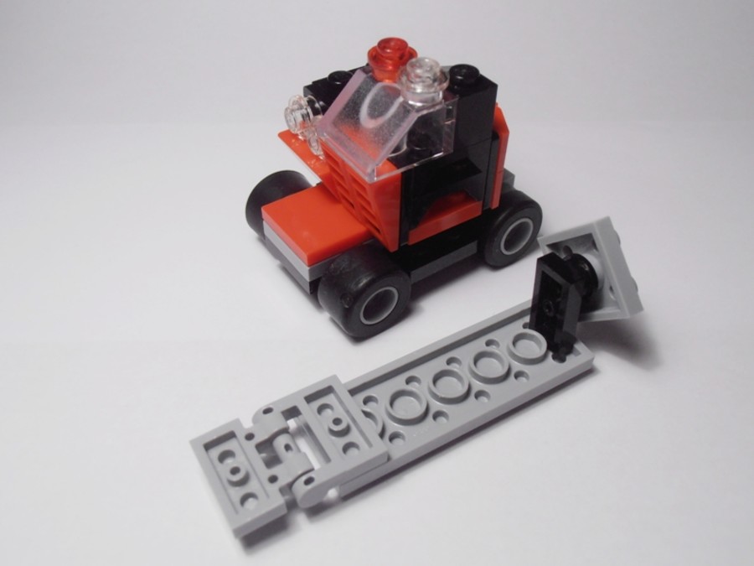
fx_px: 806
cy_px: 283
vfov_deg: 38.7
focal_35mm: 37
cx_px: 377
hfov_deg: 50.1
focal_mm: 6.61
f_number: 3.9
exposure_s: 1/80
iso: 100
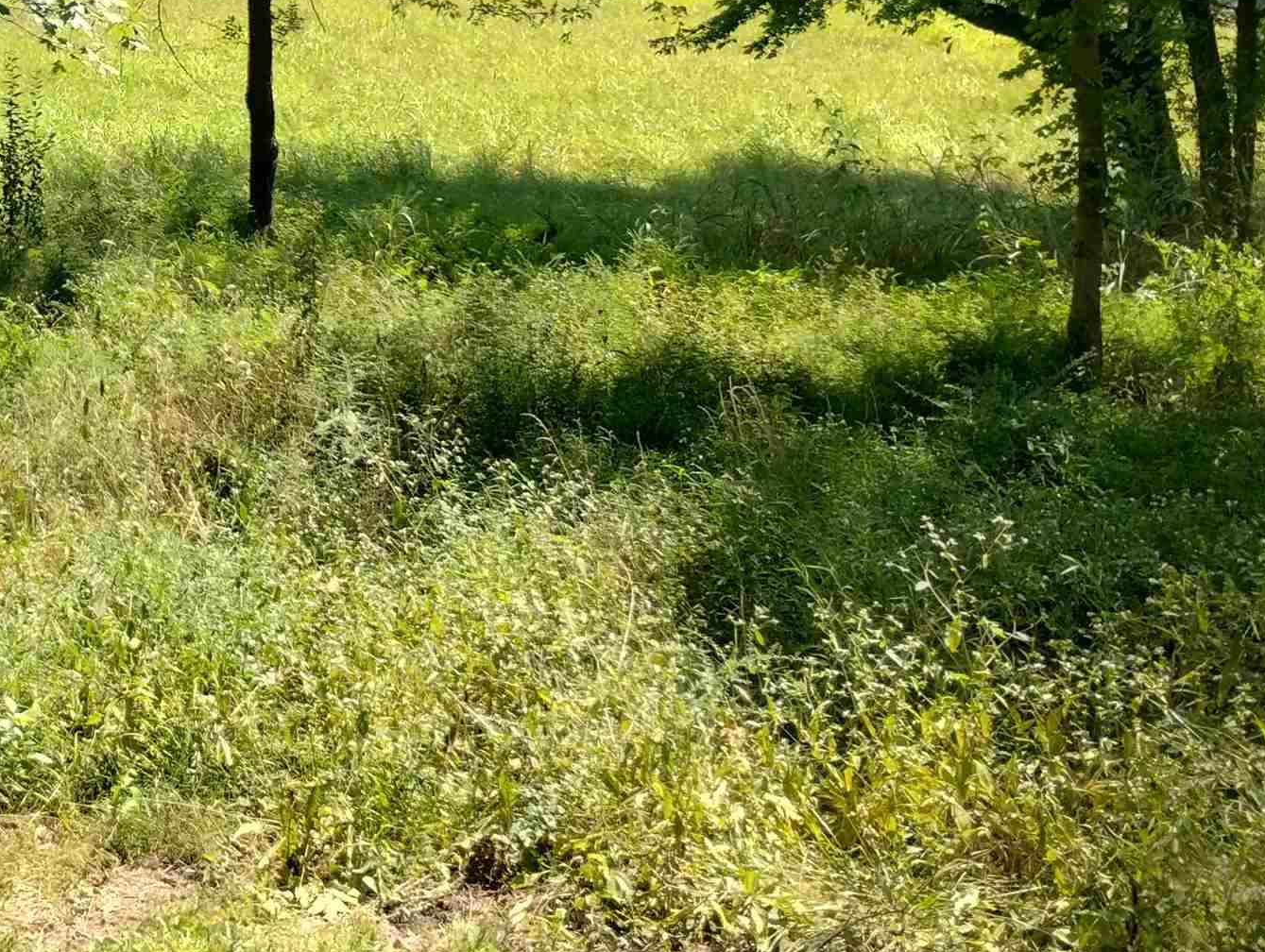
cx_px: 68
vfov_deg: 22.2
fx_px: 2342
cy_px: 18
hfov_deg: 28.7
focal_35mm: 64
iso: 100
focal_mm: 4.27
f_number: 1.8
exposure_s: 1/224
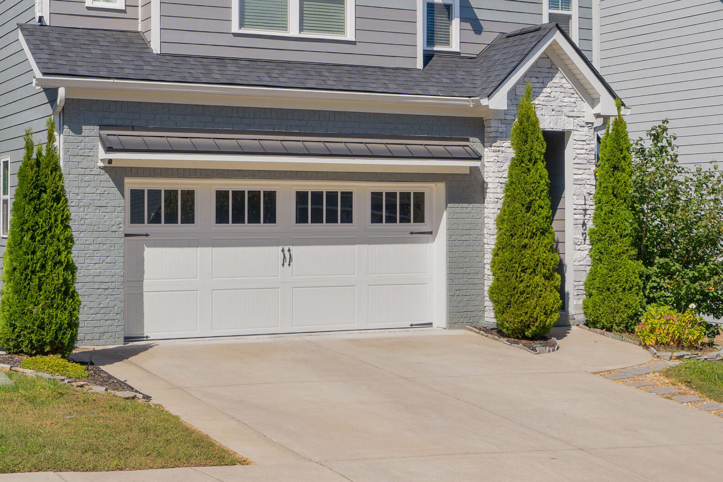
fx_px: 1225
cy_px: 79
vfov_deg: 21.9
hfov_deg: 32.9
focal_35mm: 61
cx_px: 379
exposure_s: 1/1000
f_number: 7.1
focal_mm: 32
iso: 320
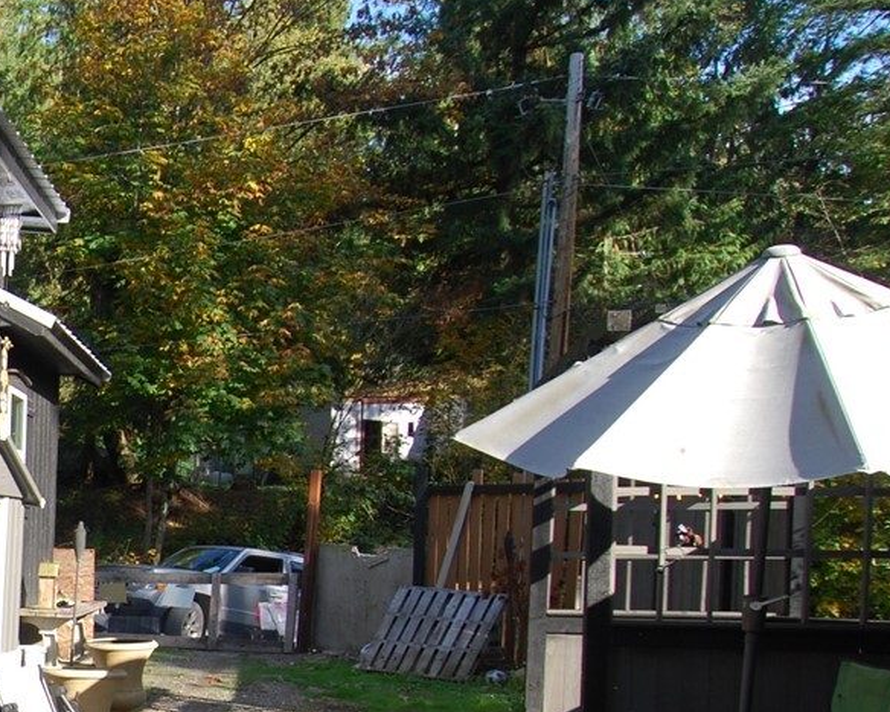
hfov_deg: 29.7
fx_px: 1290
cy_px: 629
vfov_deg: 29.7
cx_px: -292
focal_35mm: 49
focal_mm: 12
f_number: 5.6
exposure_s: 1/125
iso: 110
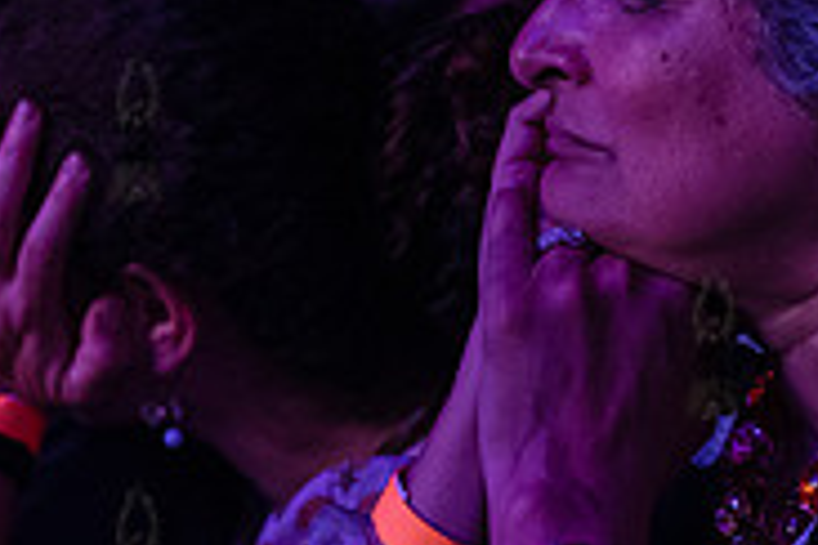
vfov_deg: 6.2
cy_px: 342
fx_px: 5044
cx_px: 711
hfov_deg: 9.2
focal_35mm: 222
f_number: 4
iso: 5000
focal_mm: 70
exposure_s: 1/200
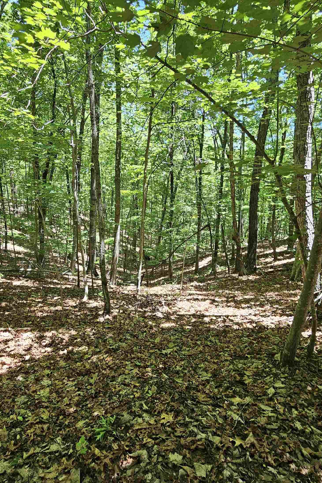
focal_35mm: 19
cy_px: 243
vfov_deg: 86.9
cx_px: 145
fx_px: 255
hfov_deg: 64.4
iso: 80
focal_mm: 2.2
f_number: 2.2
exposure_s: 1/120
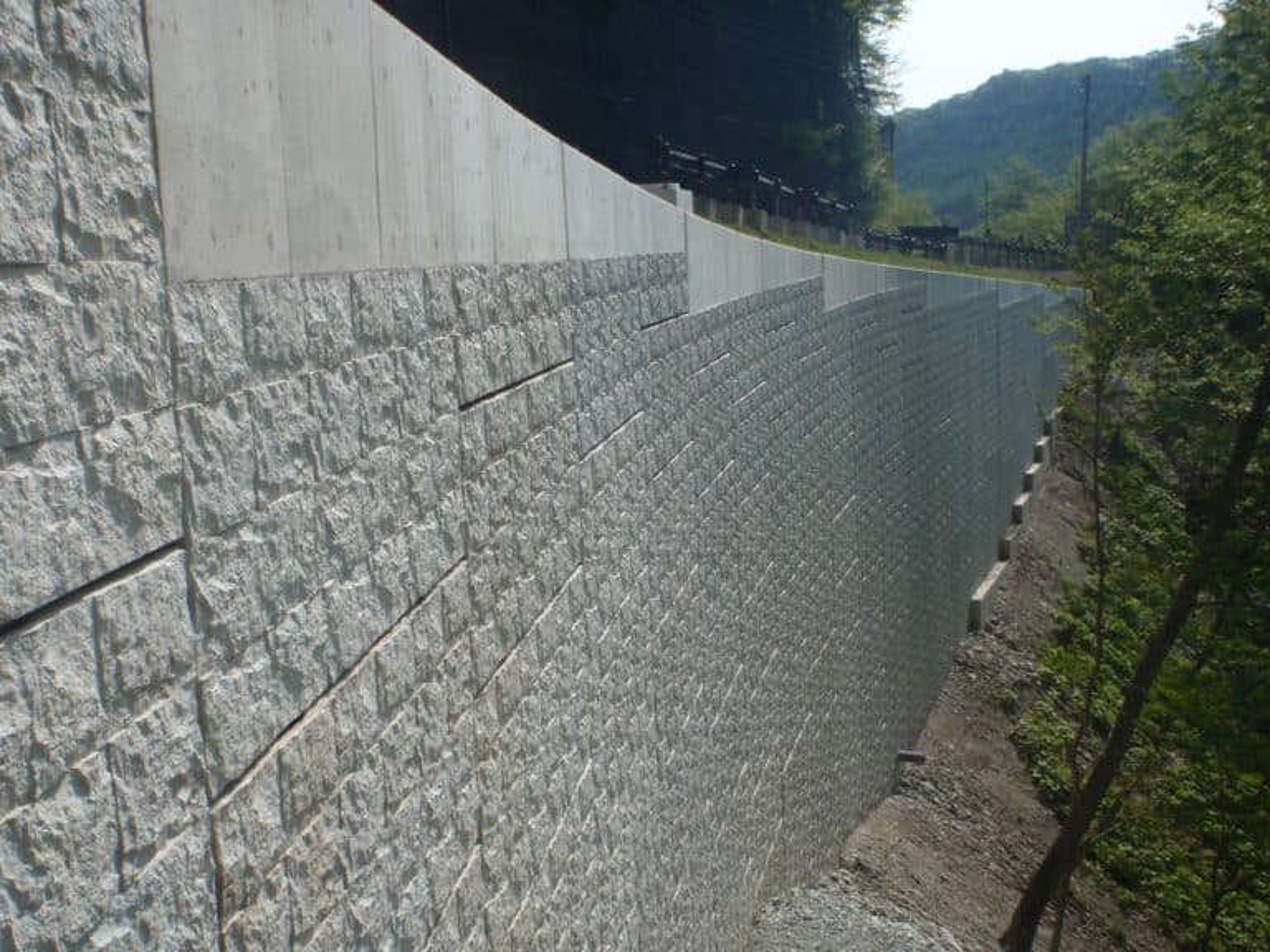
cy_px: 476
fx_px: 1321
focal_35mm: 36
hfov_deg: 51.4
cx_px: 635
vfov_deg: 39.7
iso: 64
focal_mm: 6.53
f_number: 6.3
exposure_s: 1/320
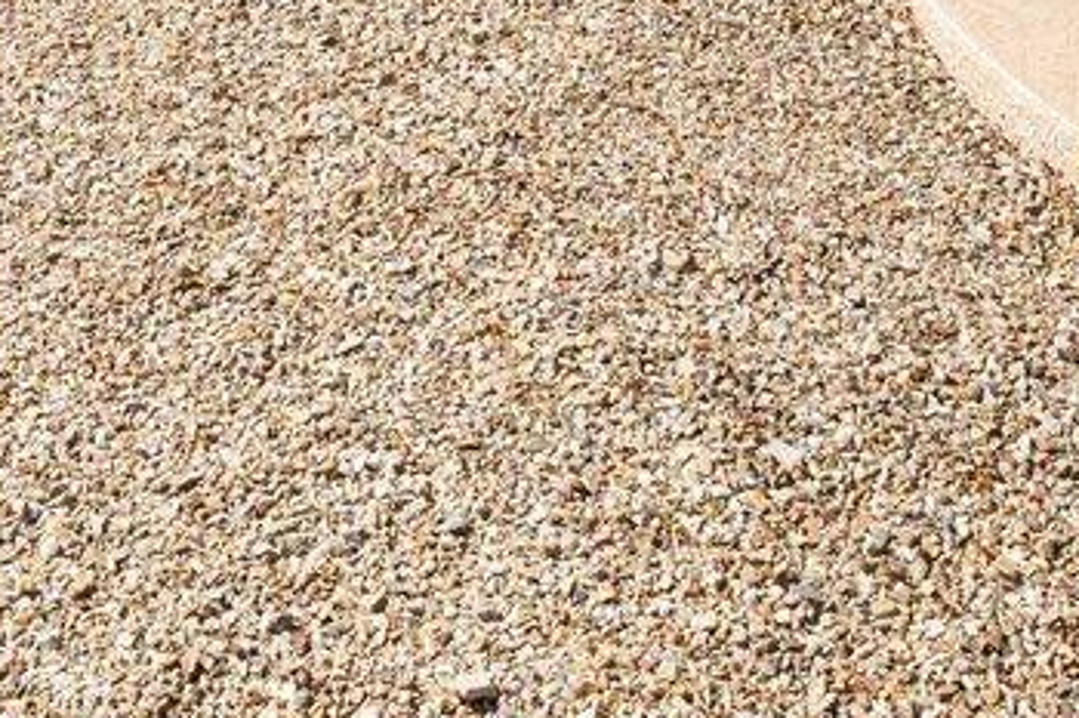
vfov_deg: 13.3
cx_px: 324
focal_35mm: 82
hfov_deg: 24.6
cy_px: -883
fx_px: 2456
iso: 400
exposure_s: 1/1250
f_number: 8
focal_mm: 14
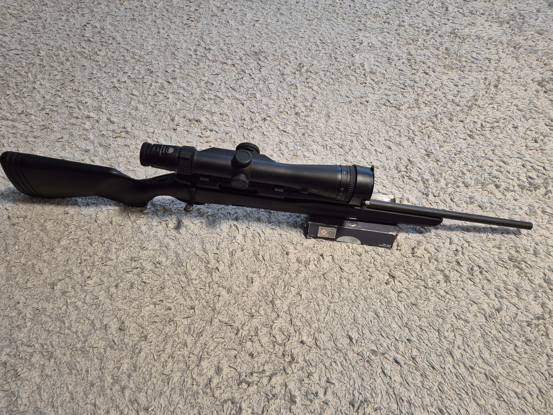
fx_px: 367
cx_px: 276
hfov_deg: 73.9
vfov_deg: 58.9
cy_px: 208
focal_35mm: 23
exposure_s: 1/100
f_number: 1.8
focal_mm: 5.4
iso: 320
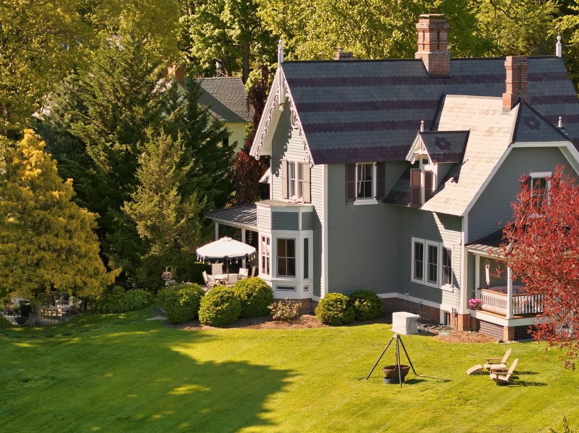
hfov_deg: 17.4
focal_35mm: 113
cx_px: 266
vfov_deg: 13.1
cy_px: 262
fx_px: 1889
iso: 100
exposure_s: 1/320
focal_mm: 19.4
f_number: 2.8
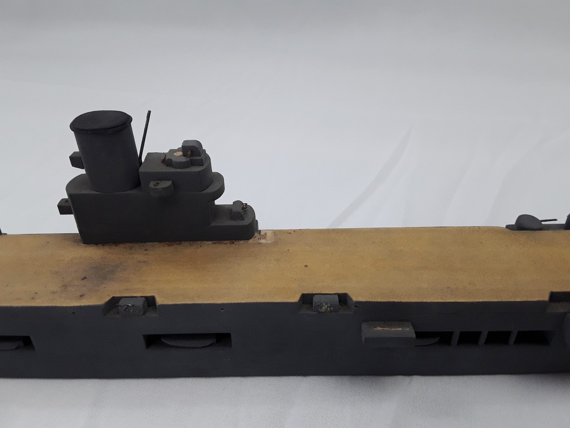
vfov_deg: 51.4
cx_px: 285
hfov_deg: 65.3
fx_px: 445
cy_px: 214
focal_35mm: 27
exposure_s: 1/100
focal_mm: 2.91
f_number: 1.9
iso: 40
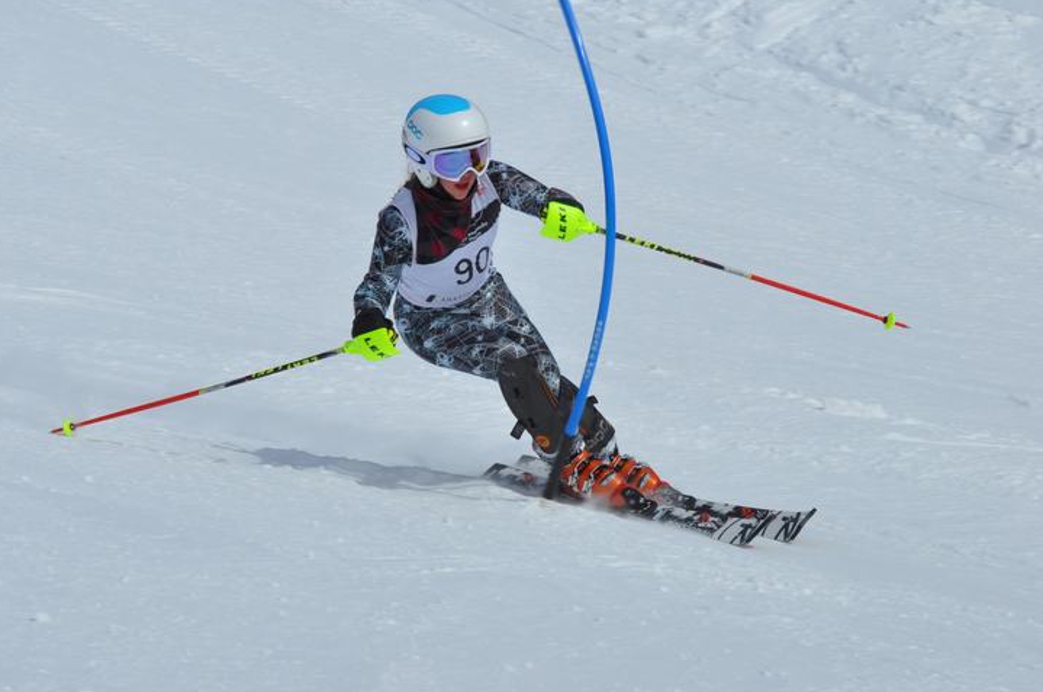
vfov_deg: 5.8
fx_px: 6787
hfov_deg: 8.8
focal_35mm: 235
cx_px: 503
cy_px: 350
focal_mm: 125
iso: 200
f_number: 13
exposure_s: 1/640
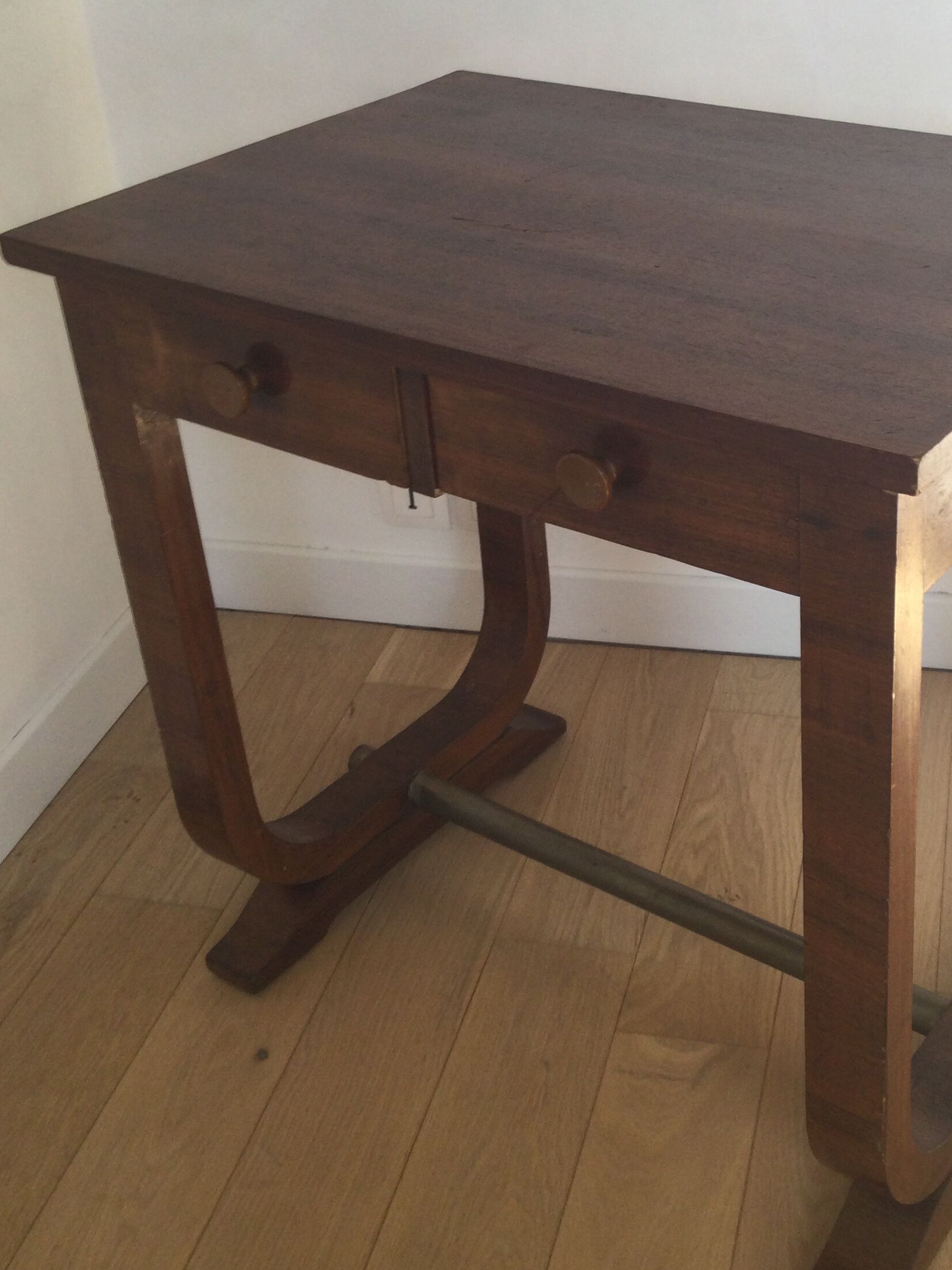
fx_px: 1687
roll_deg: +2.9
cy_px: 533
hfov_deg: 31.3
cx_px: 618
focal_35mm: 46
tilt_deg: -26.0
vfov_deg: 41.1
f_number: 2.4
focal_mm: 3.3
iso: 32
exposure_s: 1/50
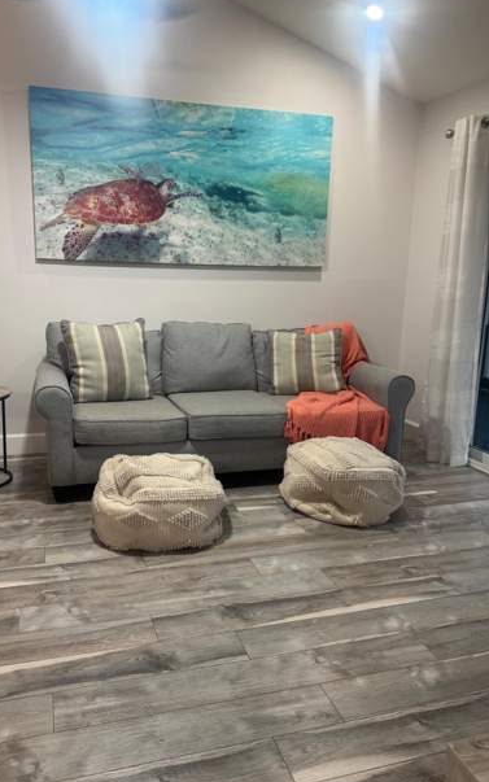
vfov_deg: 68.4
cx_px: 222
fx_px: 576
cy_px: 401
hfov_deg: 46.0
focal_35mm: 27
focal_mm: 6.76
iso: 125
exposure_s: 1/60
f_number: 1.78
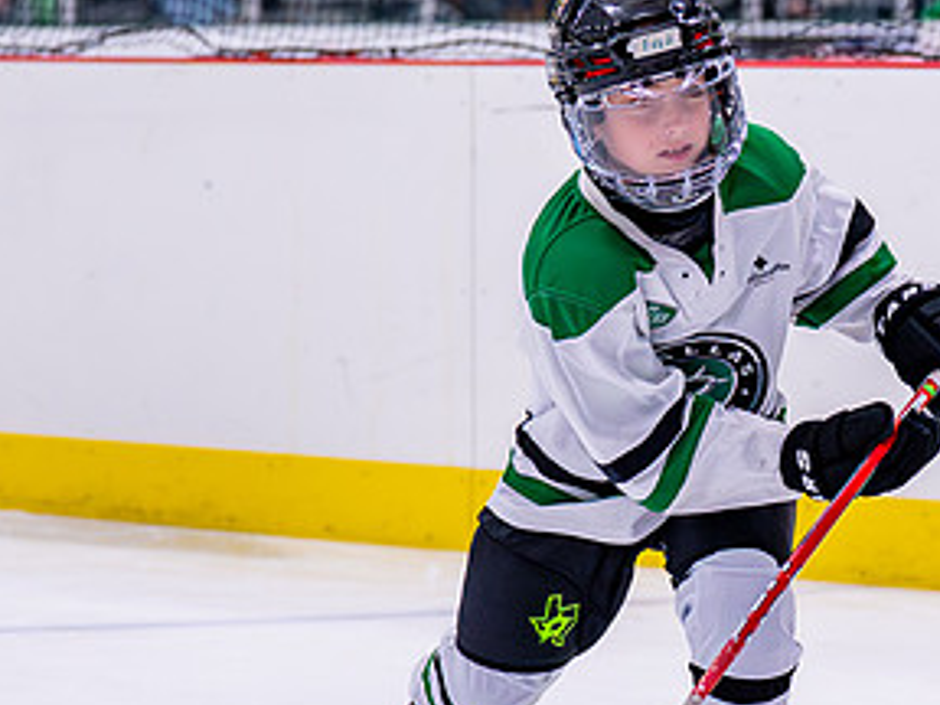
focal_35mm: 225
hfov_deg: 8.8
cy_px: 379
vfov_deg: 6.6
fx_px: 6110
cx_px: 642
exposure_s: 1/1250
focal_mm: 70
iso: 2500
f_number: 2.8
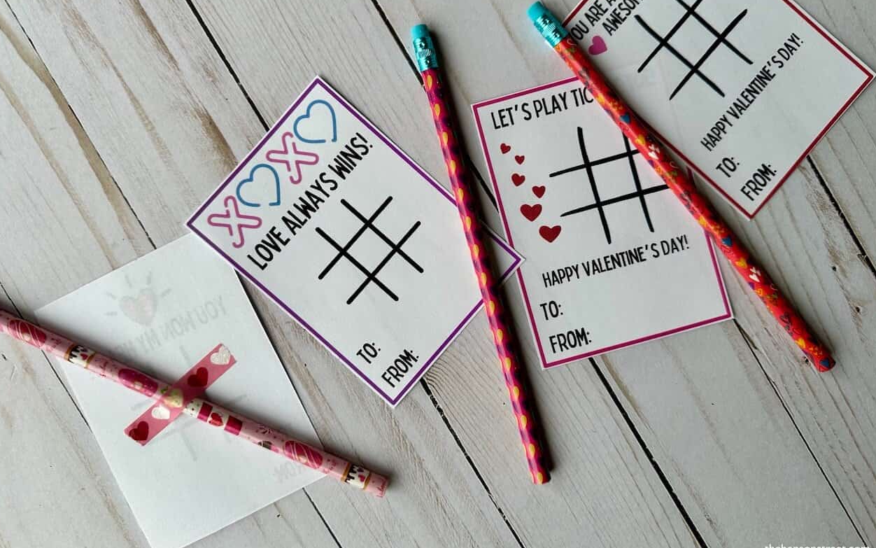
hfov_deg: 70.4
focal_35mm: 26
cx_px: 437
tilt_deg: -89.0
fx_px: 621
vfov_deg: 47.4
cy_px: 227
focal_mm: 6.86
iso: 64
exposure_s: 1/183
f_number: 1.78
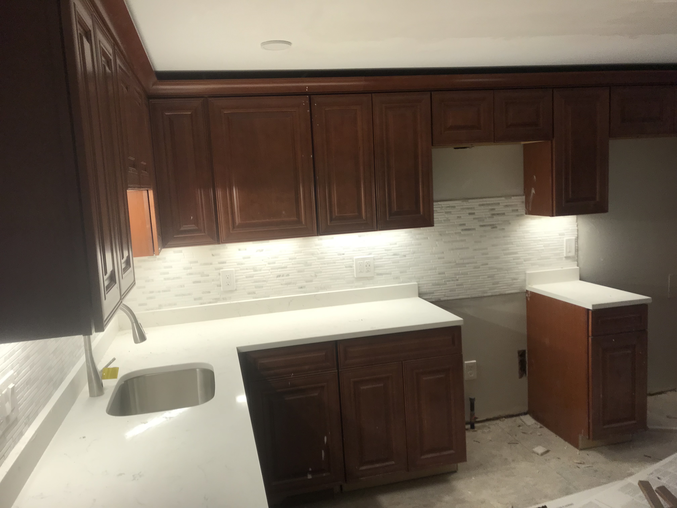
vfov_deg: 49.7
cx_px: 338
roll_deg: +3.0
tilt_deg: -6.7
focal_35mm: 28
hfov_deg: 63.4
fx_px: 548
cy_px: 254
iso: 25
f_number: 1.8
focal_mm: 3.99
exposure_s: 1/60
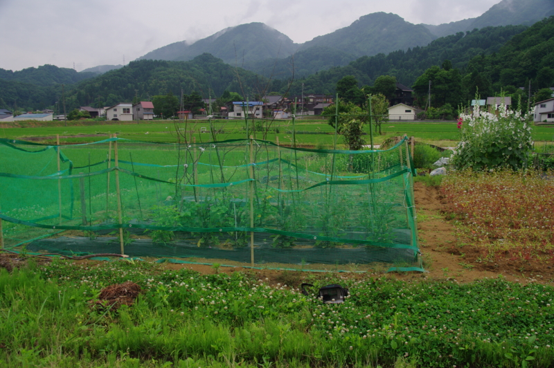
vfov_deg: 38.1
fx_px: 533
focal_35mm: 35
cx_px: 277
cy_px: 184
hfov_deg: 54.9
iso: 200
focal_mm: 23.13
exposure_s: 1/180
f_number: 6.7
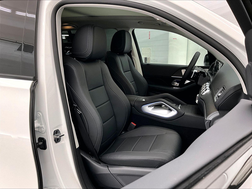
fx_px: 211
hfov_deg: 61.7
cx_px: 126
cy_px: 94
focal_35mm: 29
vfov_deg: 48.2
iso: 125
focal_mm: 3
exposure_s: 1/60
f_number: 1.8
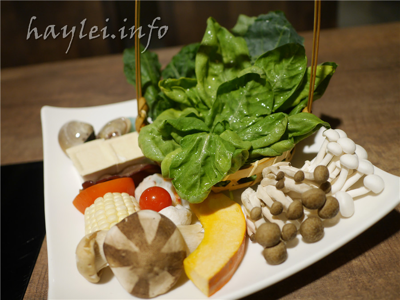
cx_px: 200
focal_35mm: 30
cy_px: 150
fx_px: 347
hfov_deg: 60.0
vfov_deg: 46.8
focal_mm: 15
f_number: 1.7
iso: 500
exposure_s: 1/60
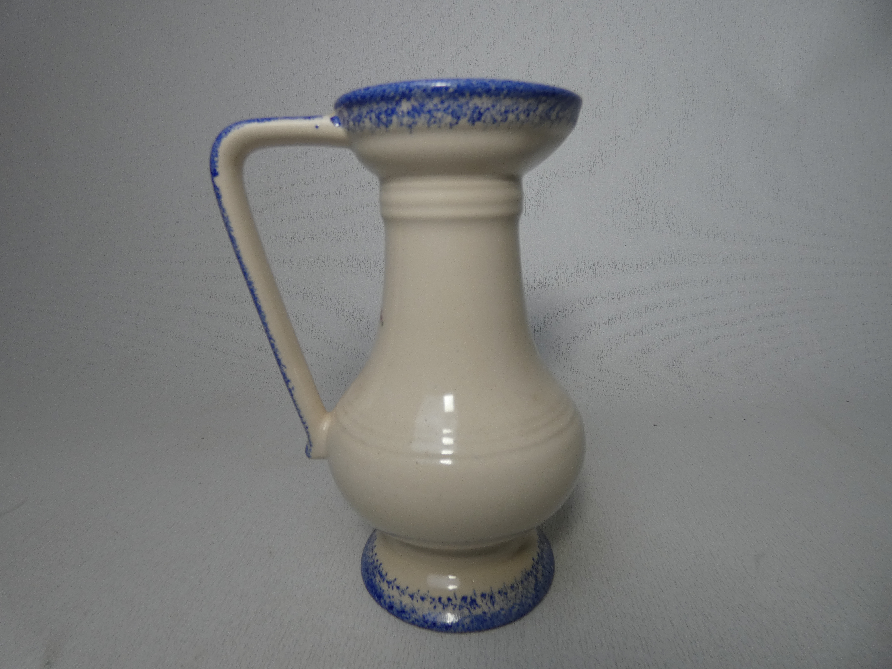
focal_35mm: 20
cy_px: 334
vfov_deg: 66.0
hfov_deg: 81.7
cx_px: 446
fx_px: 515
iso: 80
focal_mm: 3.6
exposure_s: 1/200
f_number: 2.8
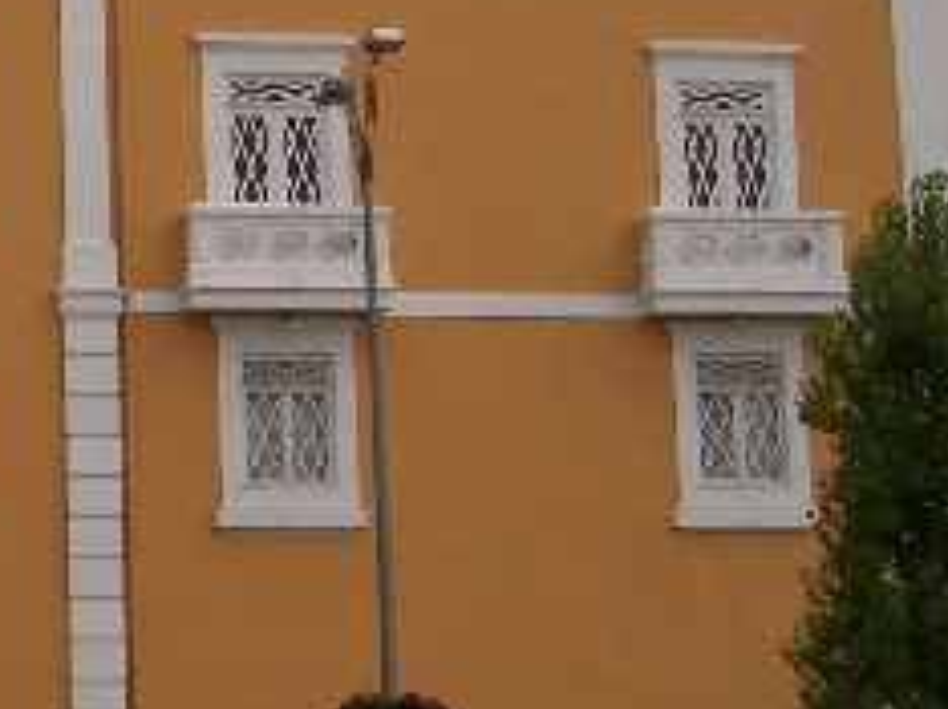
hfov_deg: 14.4
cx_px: -373
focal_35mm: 130
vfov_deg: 11.4
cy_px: 190
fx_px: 3557
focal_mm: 8
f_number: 4.8
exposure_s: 1/500
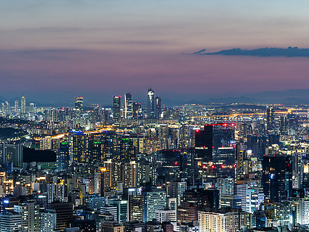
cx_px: 138
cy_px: 116
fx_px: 1312
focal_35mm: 147
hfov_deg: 13.4
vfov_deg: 10.1
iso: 160
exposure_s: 20
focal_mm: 135
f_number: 11
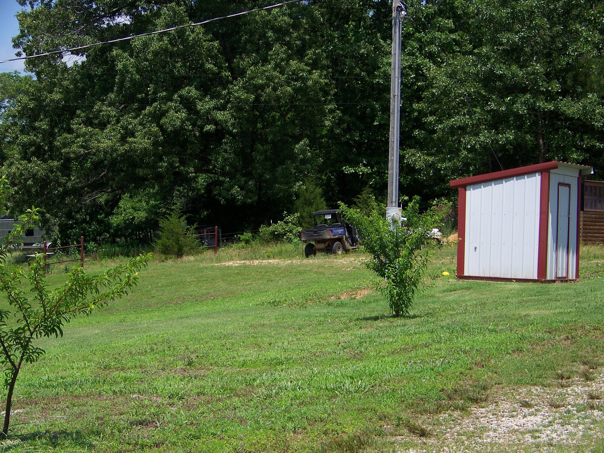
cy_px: 226
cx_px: 302
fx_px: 1361
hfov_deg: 25.0
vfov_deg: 18.9
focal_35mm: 78
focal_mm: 13.2
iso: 64
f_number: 3.2
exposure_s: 1/800
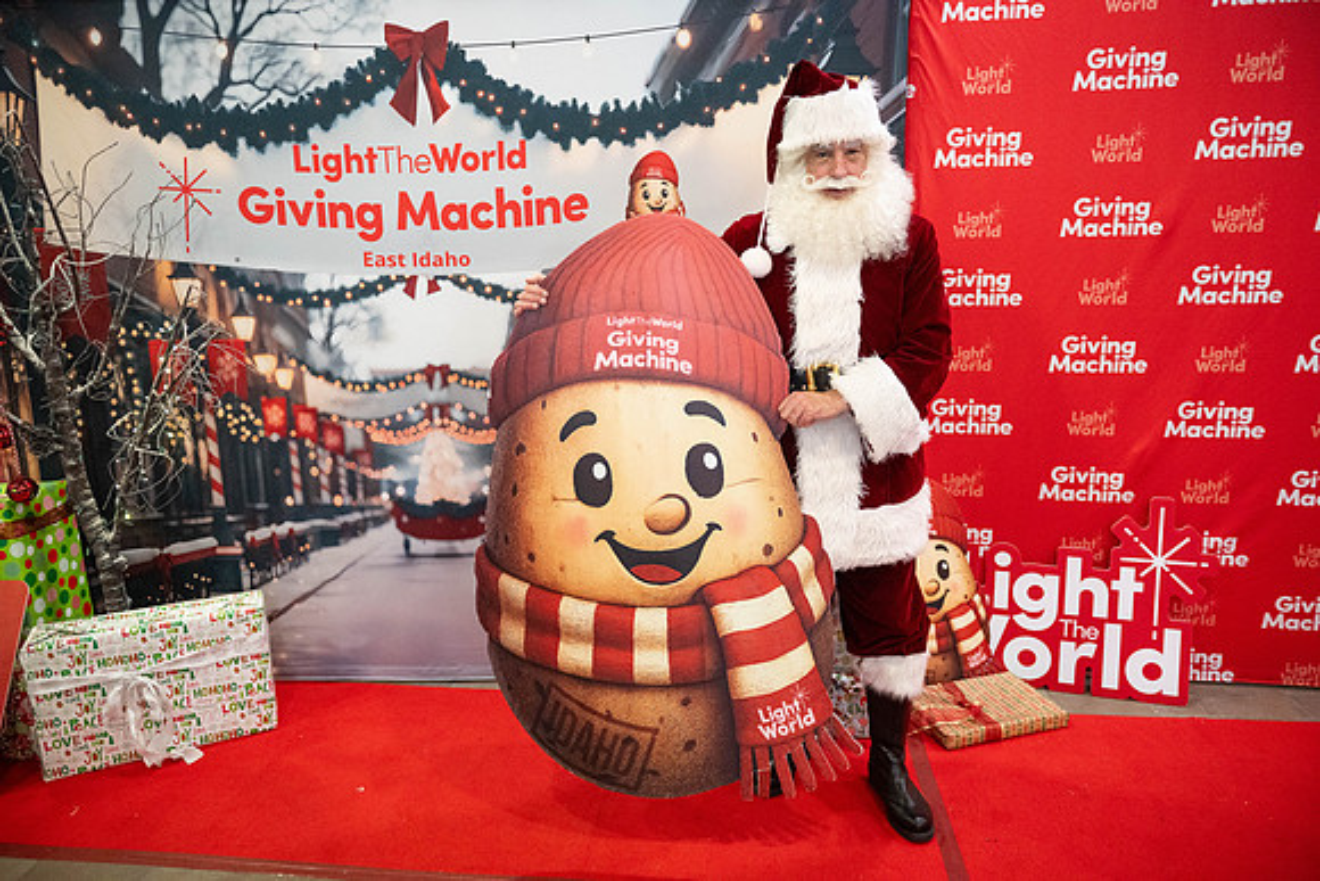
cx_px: 660
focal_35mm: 24
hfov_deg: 73.7
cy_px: 440
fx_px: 880
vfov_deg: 53.2
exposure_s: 1/400
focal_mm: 24
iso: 5000
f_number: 3.2
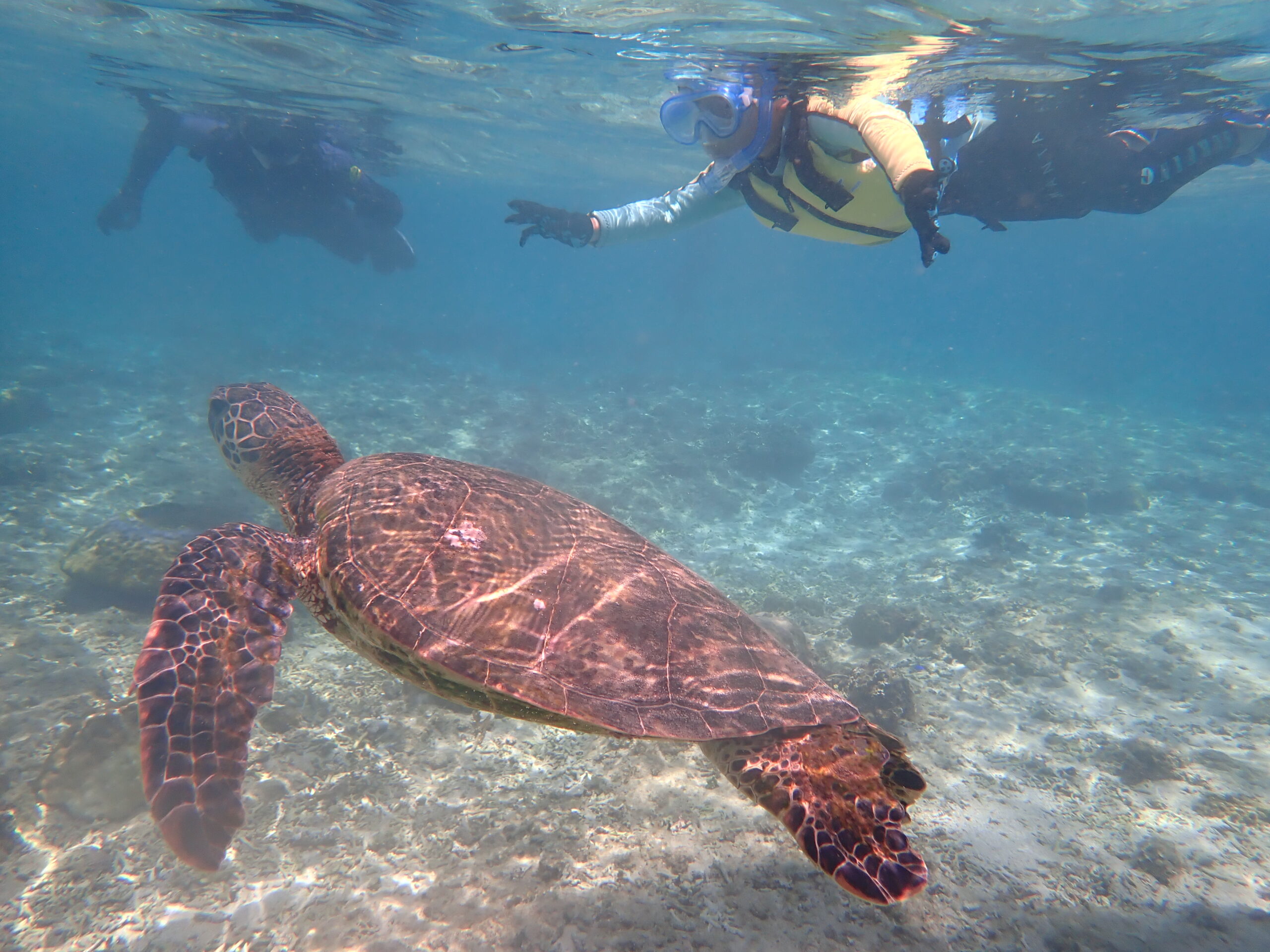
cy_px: 476
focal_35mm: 25
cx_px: 635
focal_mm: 4.5
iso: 100
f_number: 2.8
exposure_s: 1/1000
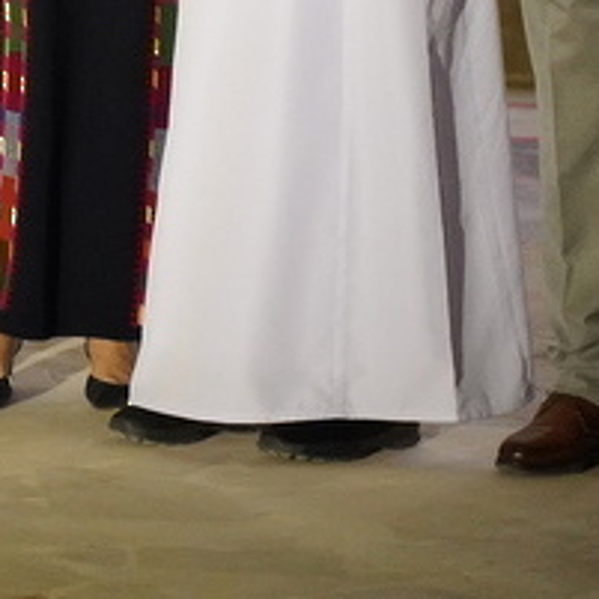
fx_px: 6206
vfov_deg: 5.5
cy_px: -207
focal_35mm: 317
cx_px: -143
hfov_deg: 5.5
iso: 10000
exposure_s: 1/250
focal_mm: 75
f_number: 2.8
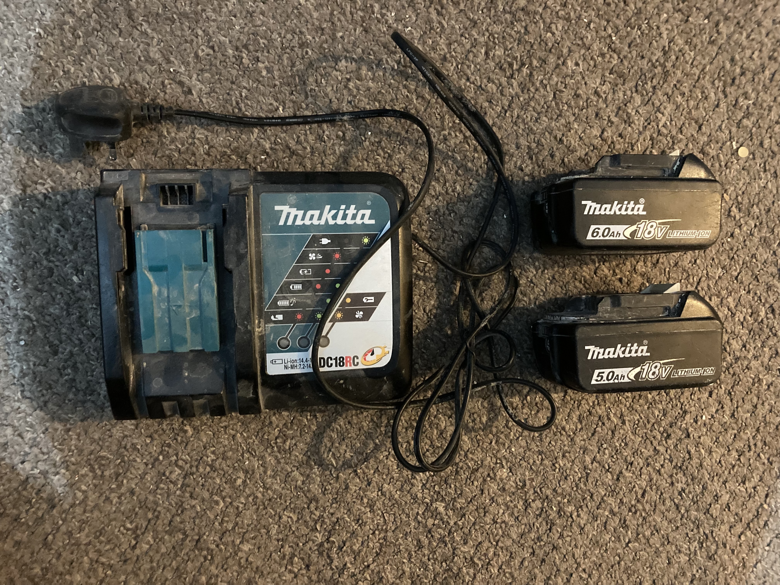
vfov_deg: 49.7
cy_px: 292
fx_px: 631
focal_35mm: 28
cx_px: 390
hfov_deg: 63.4
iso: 640
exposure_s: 1/20
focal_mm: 3.99
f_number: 1.8
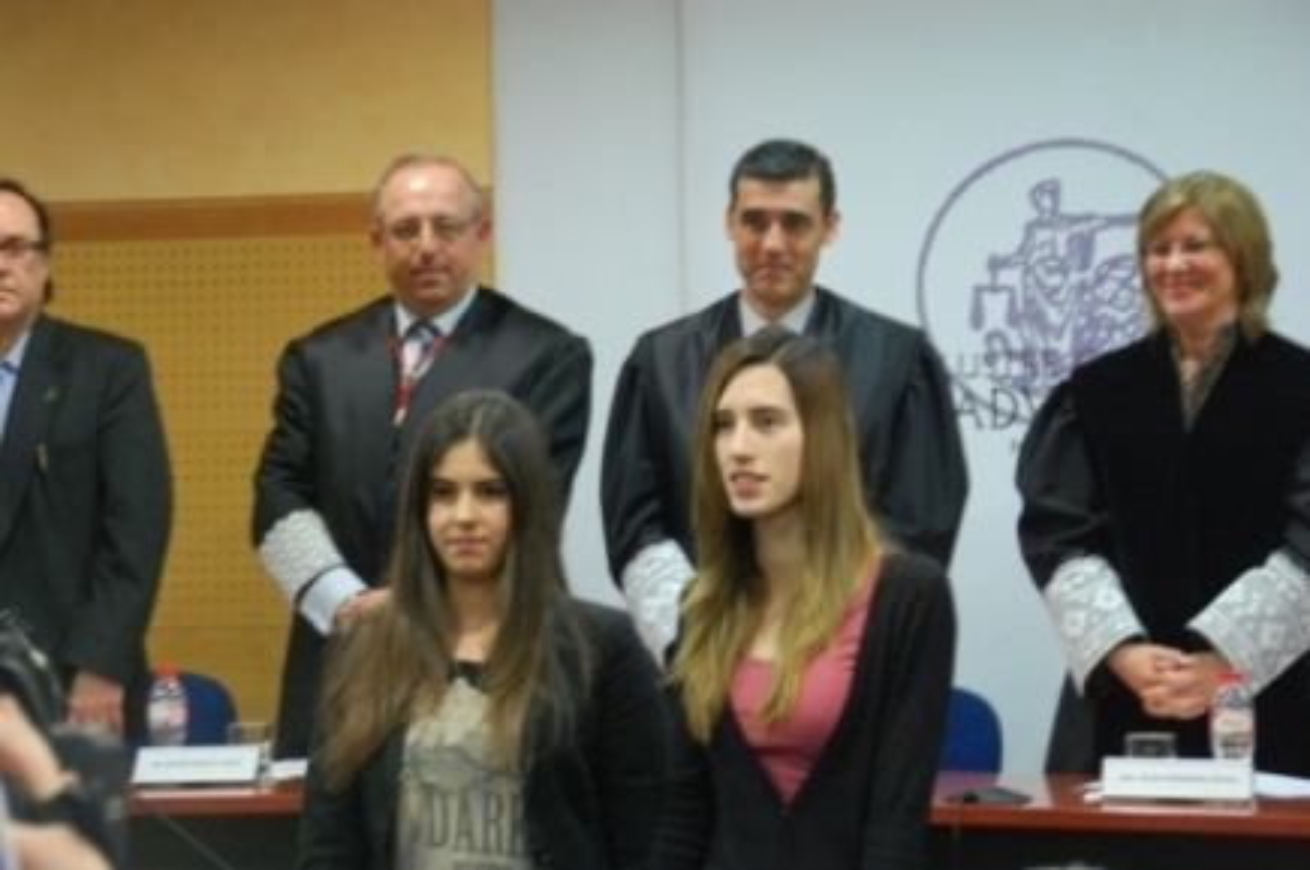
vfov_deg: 13.0
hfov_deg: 19.5
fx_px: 3816
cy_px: 435
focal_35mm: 105
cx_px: 655
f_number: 5.3
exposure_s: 1/15
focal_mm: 70
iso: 1600
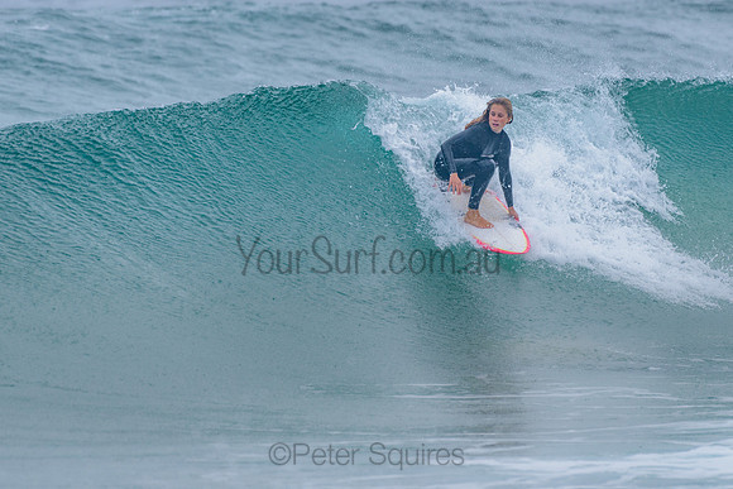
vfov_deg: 2.2
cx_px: 399
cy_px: 190
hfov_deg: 3.4
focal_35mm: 613
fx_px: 12478
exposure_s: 1/2000
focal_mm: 500
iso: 450
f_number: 5.6
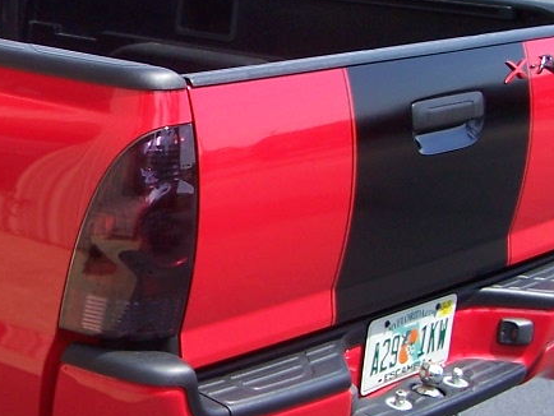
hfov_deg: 20.0
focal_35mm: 94
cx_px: -47
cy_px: 190
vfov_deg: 15.7
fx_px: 1505
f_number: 5.6
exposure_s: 1/180
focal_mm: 5.6
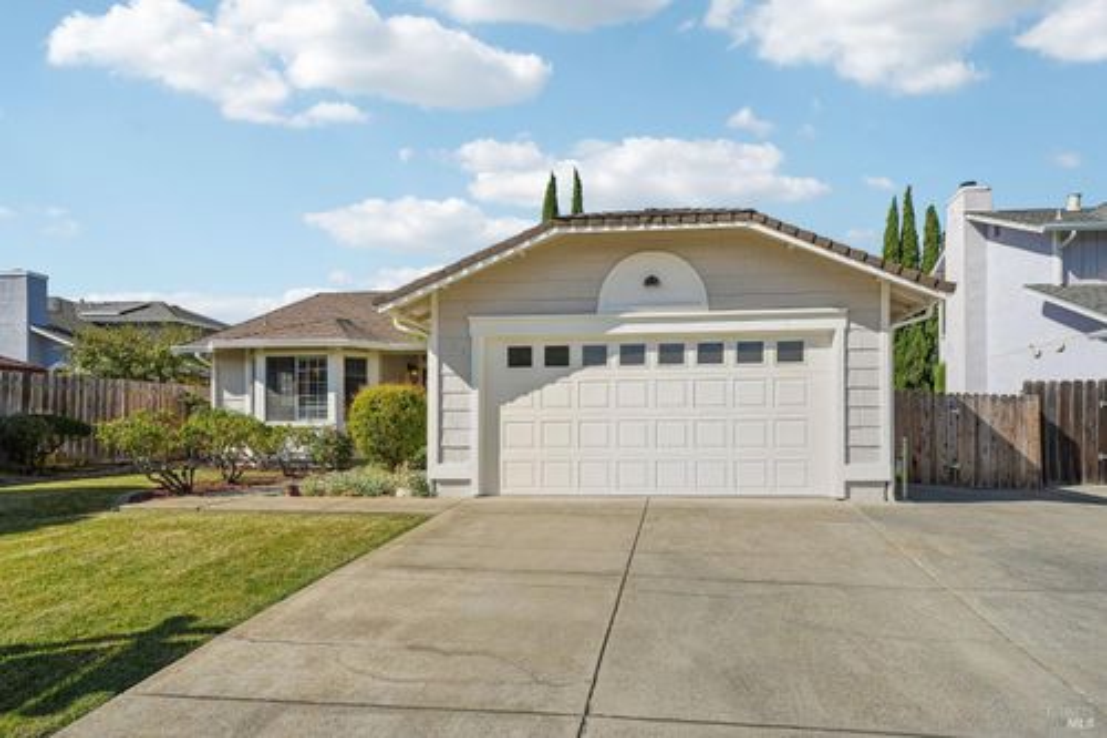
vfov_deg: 62.2
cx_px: 554
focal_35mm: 20
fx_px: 612
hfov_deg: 84.3
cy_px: 369
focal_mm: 19.9
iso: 500
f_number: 8
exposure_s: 1/800
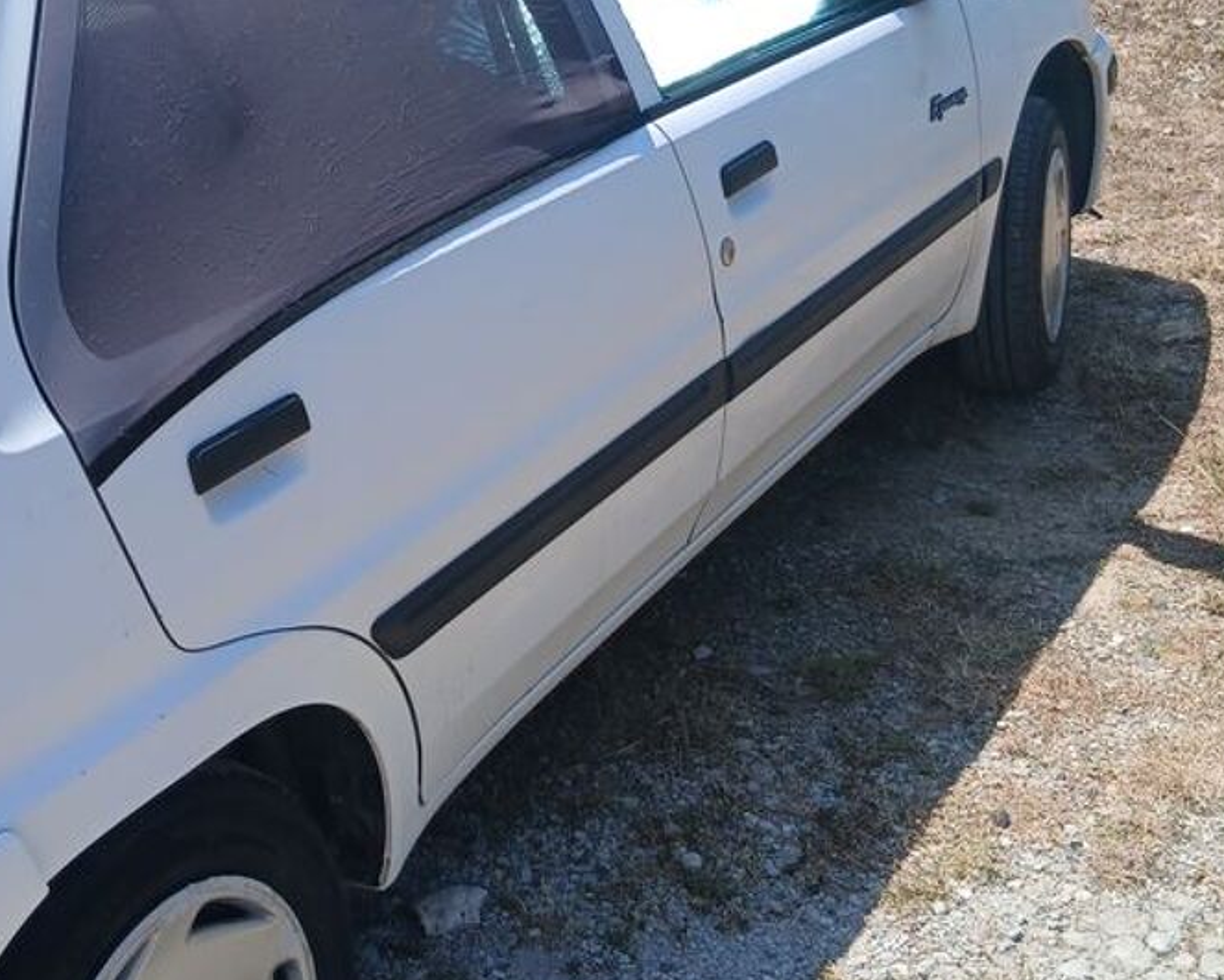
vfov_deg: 29.3
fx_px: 1848
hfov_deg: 36.2
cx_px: 399
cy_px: 254
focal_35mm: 51
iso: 20
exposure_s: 1/423
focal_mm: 3.98
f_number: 1.8
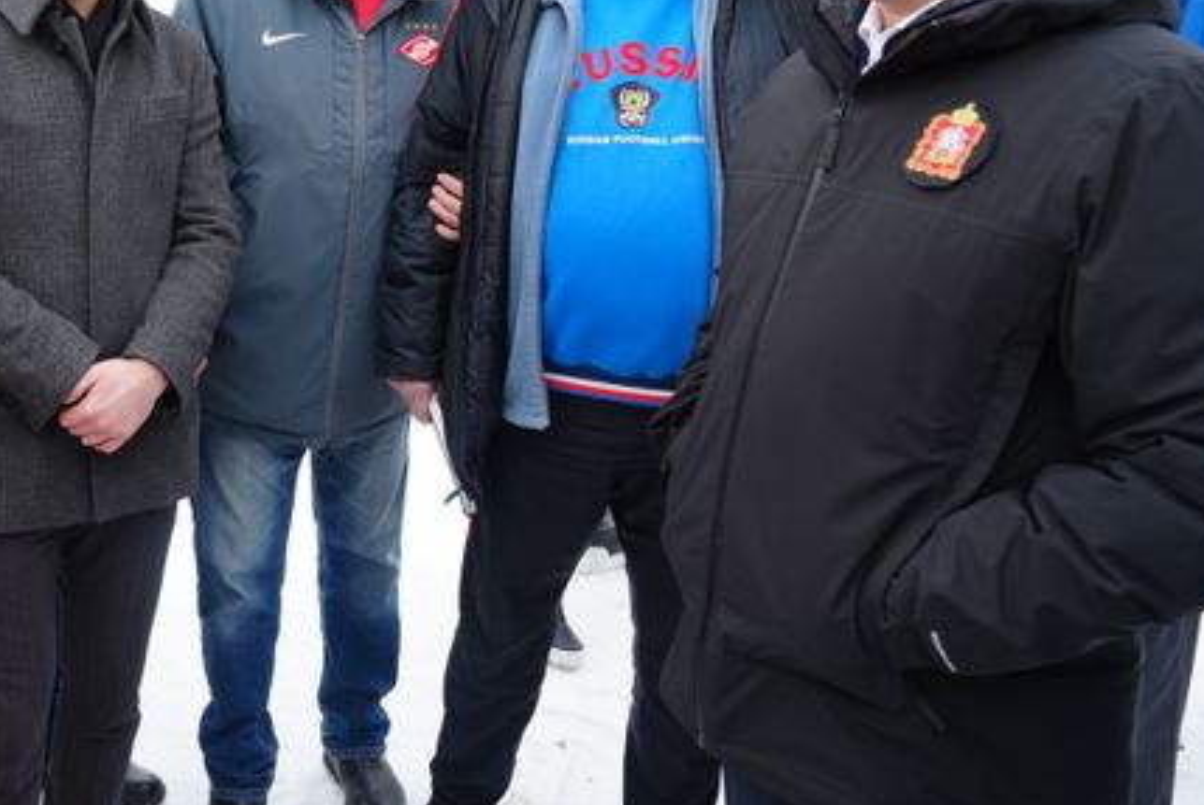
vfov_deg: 33.5
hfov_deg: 46.9
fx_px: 1306
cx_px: 246
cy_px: 191
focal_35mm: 39
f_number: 6.3
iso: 500
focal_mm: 24
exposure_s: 1/100
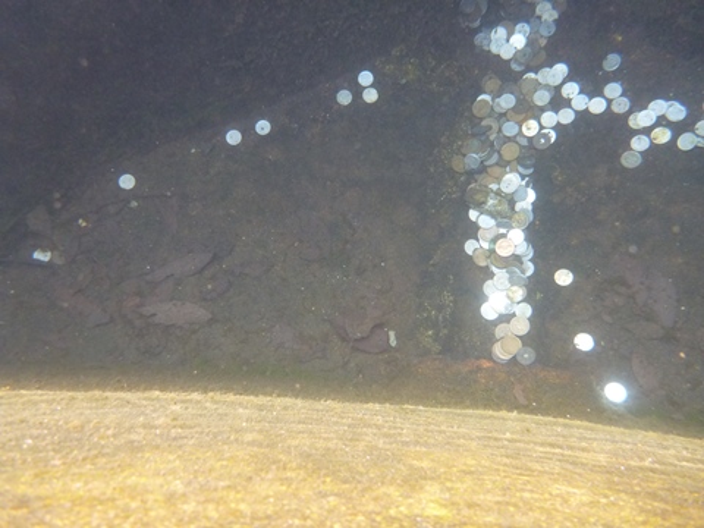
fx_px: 569
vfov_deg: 49.7
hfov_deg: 63.4
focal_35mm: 28
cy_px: 264
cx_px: 352
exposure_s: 1/60
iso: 400
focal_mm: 4.9
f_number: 3.3
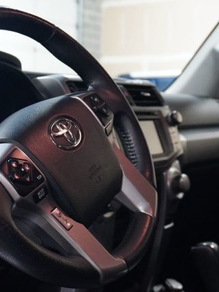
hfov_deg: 24.1
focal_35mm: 61
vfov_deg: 31.7
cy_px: 146
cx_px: 103
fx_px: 514
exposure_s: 1/60
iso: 6400
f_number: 4.5
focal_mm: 28
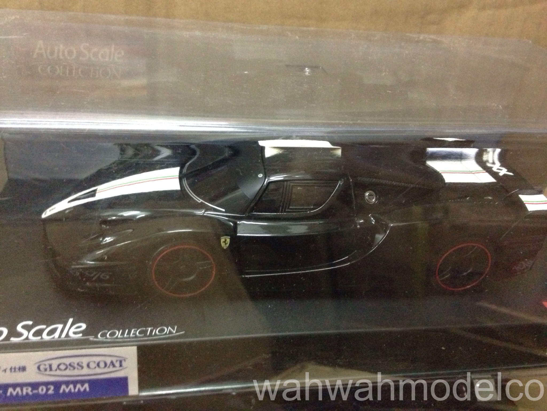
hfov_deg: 55.4
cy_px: 206
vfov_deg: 42.9
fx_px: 521
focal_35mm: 33
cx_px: 274
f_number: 2.4
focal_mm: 4.13
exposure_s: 1/15
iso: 800
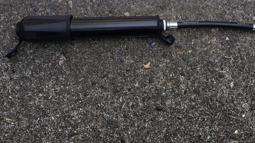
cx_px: 146
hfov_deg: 48.2
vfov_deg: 27.9
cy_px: 32
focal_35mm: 42
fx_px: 284
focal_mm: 4.15
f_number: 2.2
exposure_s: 1/116
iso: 25
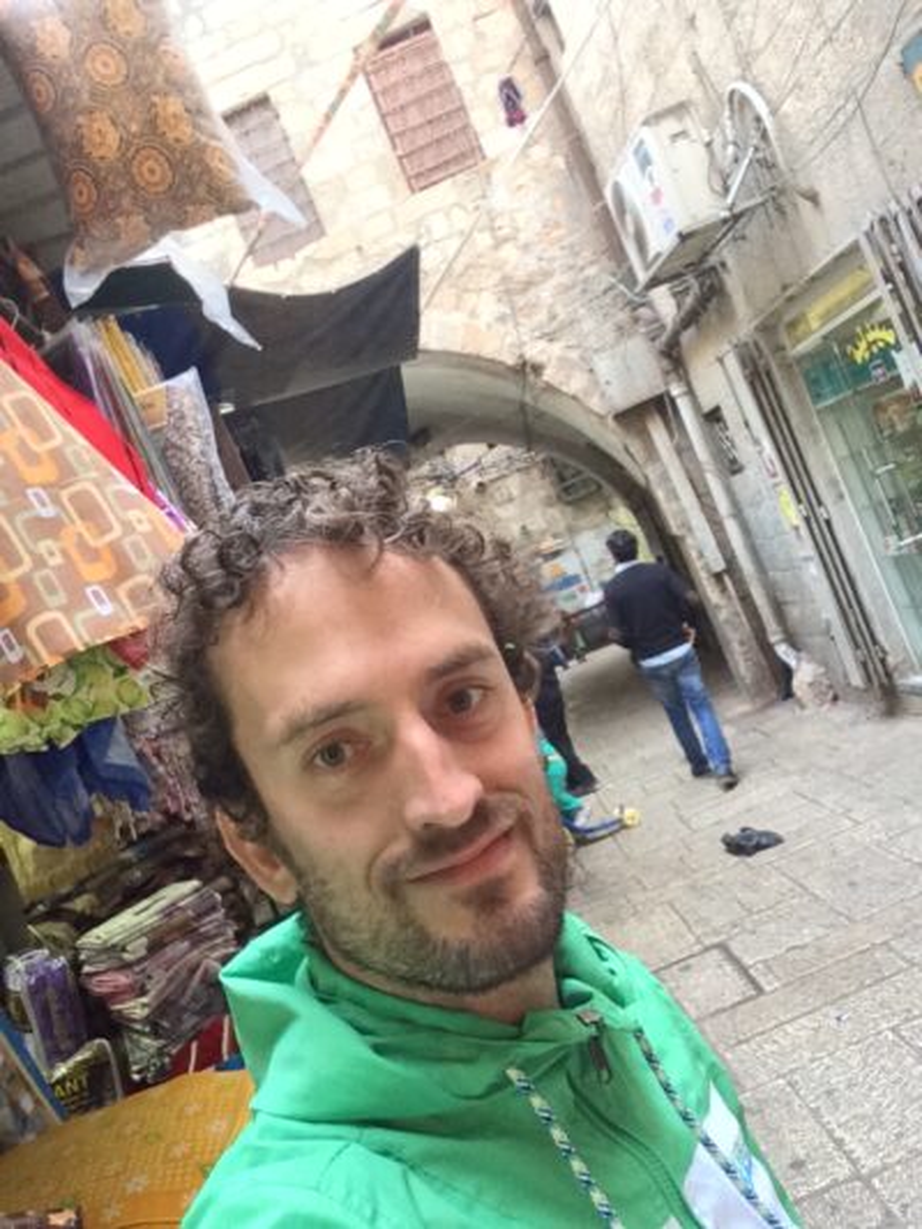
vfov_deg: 55.3
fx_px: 1171
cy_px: 614
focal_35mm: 33
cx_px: 461
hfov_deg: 43.0
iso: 320
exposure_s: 1/30
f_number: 2.4
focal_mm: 2.15
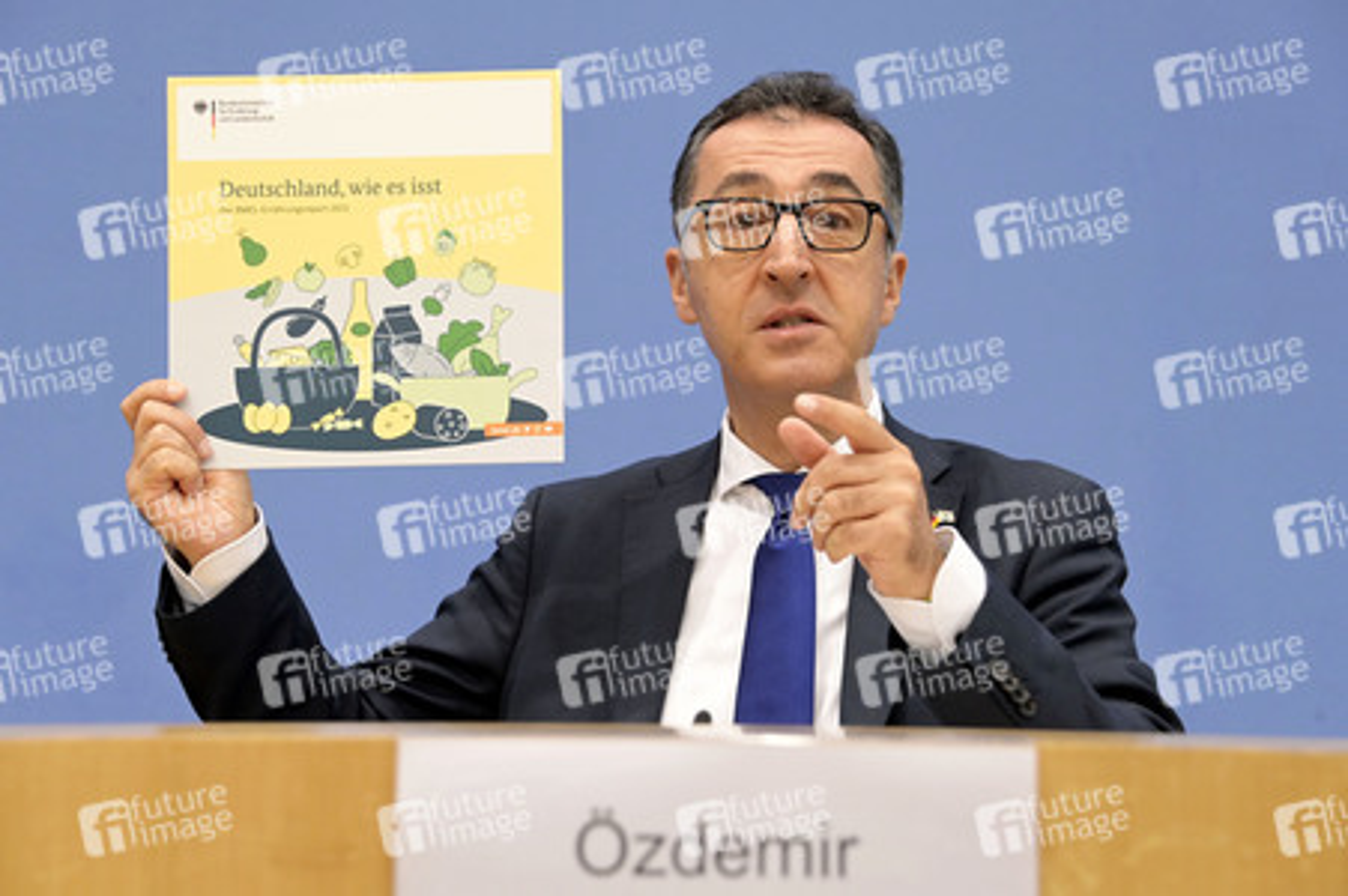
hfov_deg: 23.9
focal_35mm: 85
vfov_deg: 16.0
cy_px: 448
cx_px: 674
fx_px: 3180
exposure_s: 1/400
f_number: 5.6
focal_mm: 85
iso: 5000
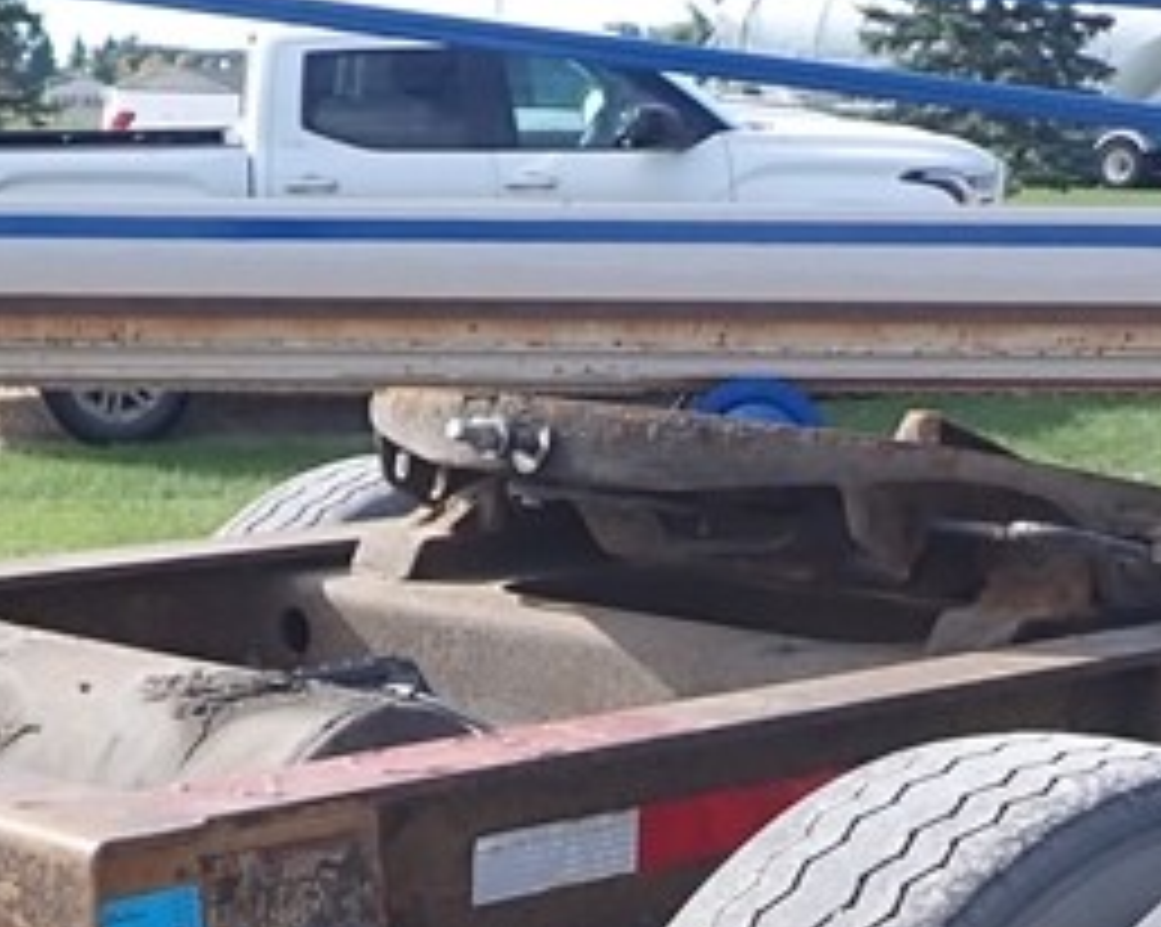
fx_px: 3331
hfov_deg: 19.7
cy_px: 1282
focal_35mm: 97
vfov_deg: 15.0
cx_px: 405
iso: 100
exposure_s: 1/500
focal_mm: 4.5
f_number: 2.8
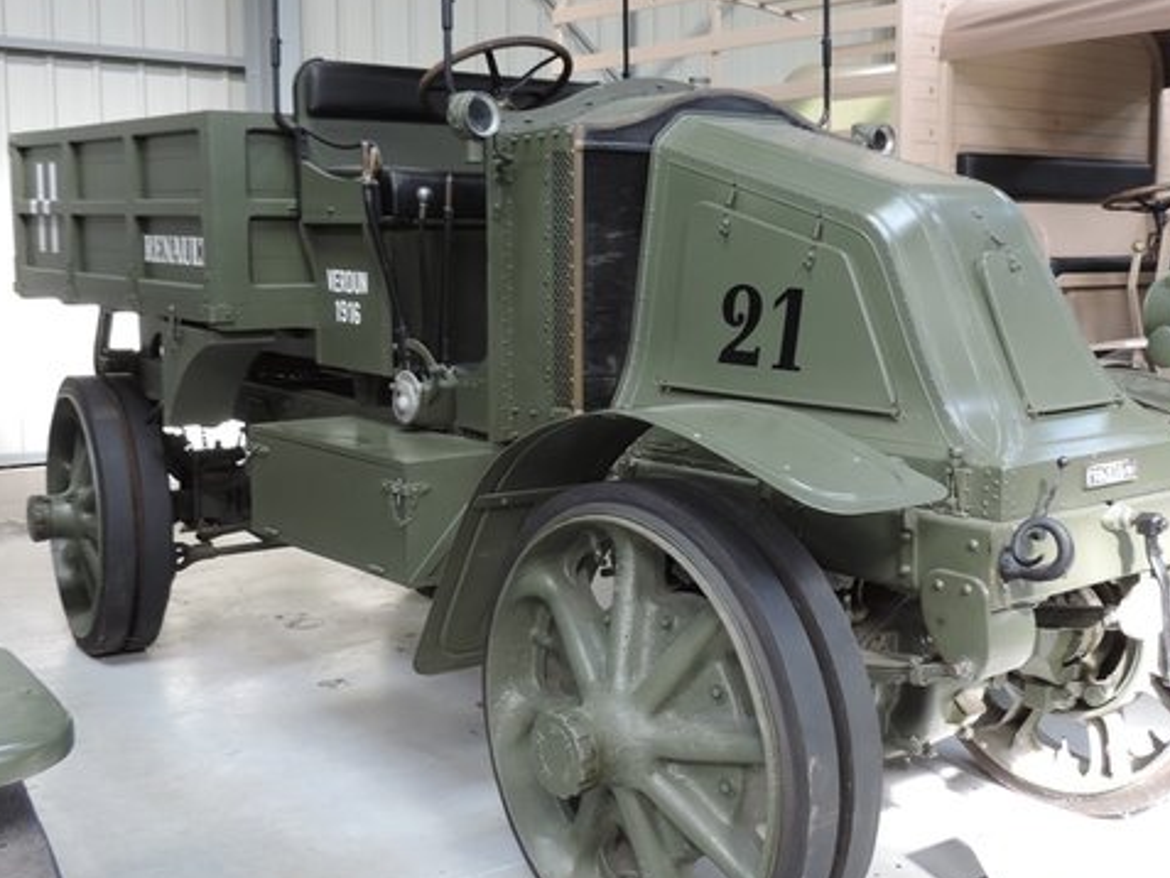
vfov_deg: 32.9
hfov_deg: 42.8
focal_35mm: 44
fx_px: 1488
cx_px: 689
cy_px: 416
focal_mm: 5.3
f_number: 3.1
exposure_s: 1/30
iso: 100
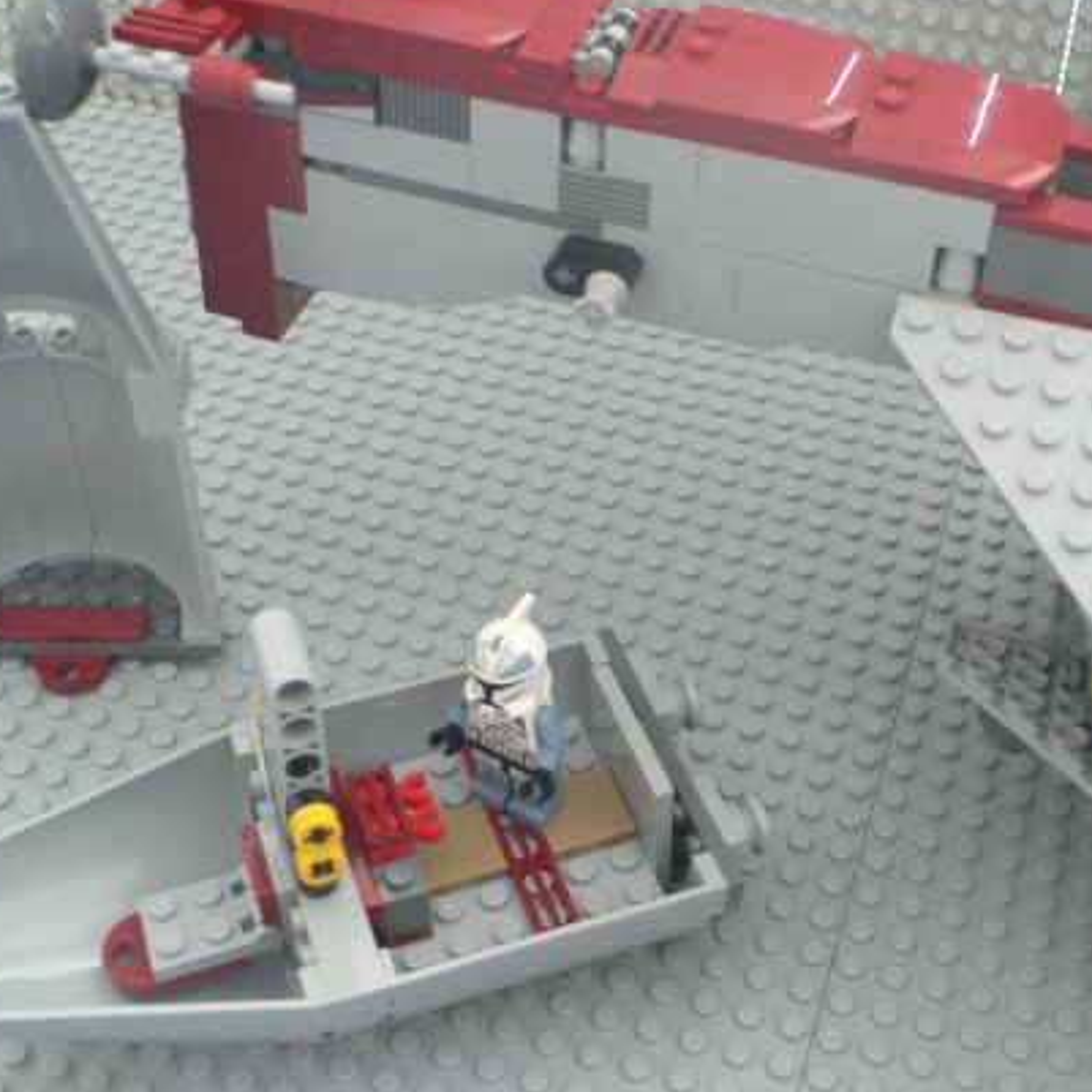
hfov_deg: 35.2
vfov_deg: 35.3
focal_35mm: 48
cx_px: 656
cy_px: 487
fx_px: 1713
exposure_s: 1/8
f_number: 2.8
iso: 200
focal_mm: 6.3
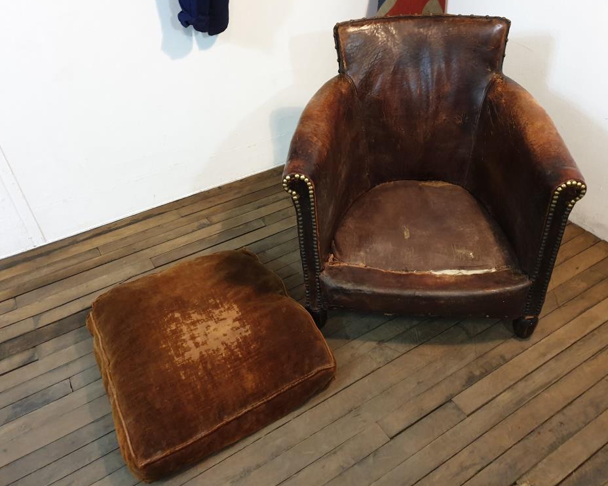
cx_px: 330
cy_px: 236
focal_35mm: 28
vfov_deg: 51.5
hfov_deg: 62.1
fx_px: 504
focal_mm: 4.3
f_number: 1.5
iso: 320
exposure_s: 1/25
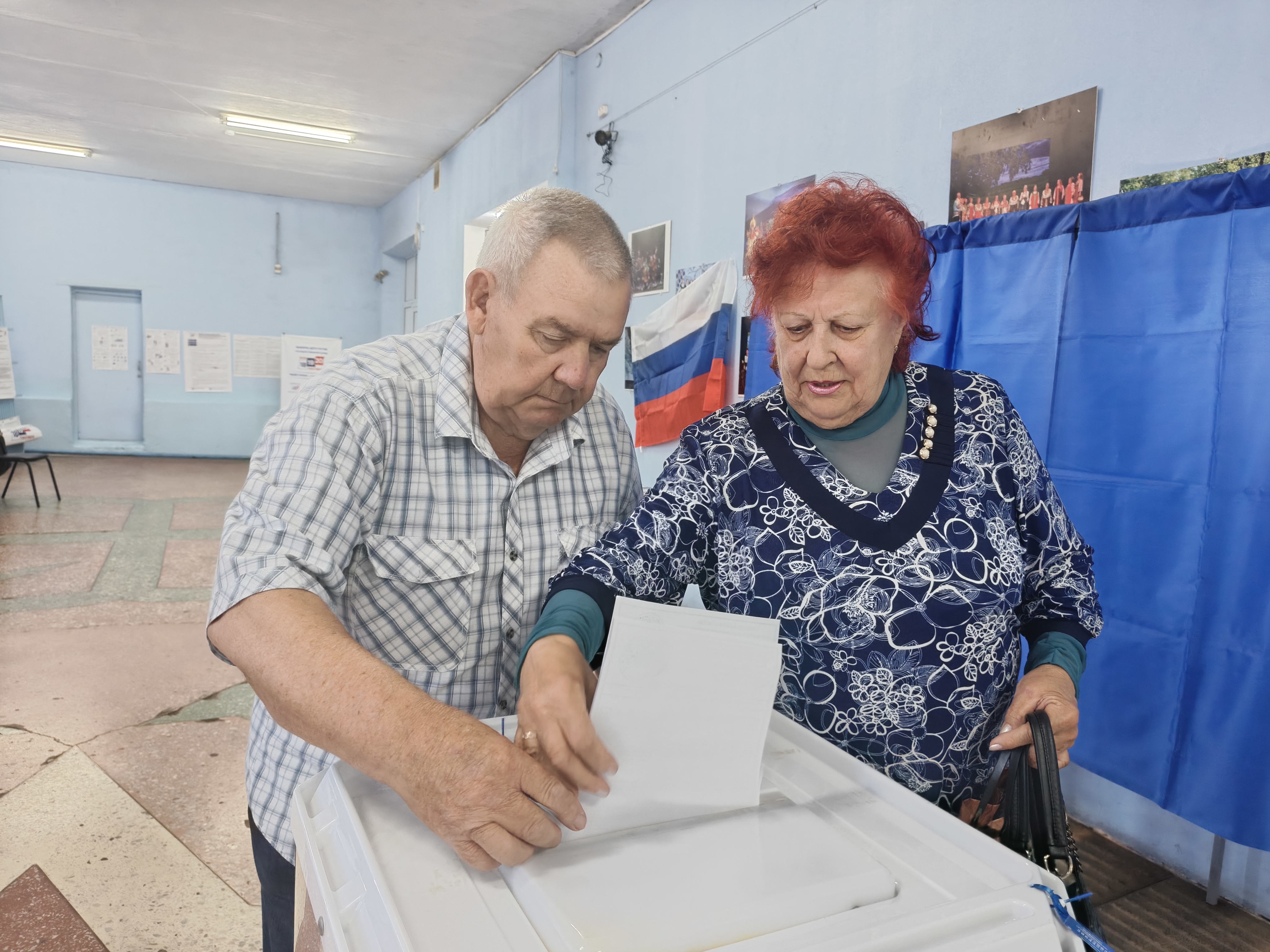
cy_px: 476
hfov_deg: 73.9
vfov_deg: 58.9
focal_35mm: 23
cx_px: 635
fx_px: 844
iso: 233
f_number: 1.8
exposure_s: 1/50
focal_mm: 5.56
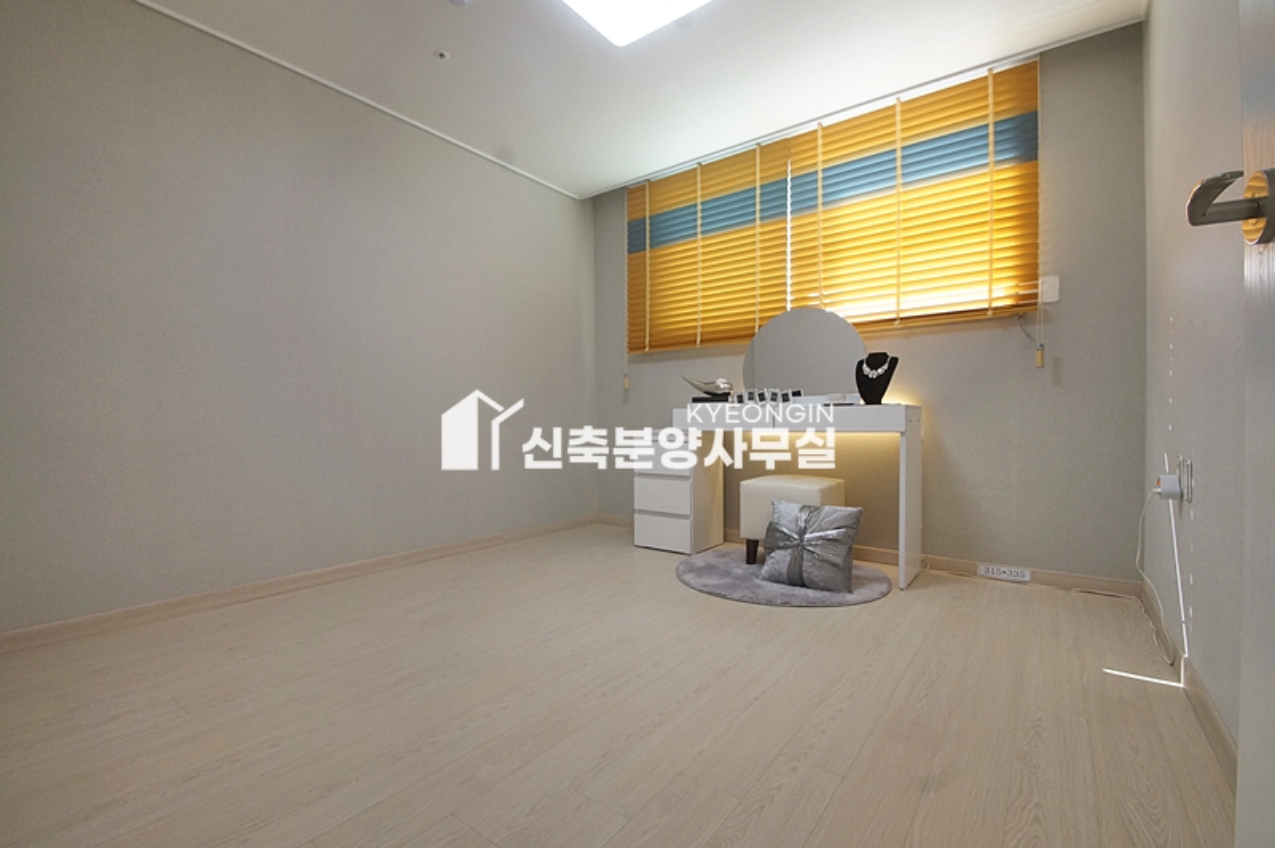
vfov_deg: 77.2
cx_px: 638
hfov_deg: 100.4
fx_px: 531
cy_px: 424
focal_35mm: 15
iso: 800
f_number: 9
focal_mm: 10
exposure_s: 1/40
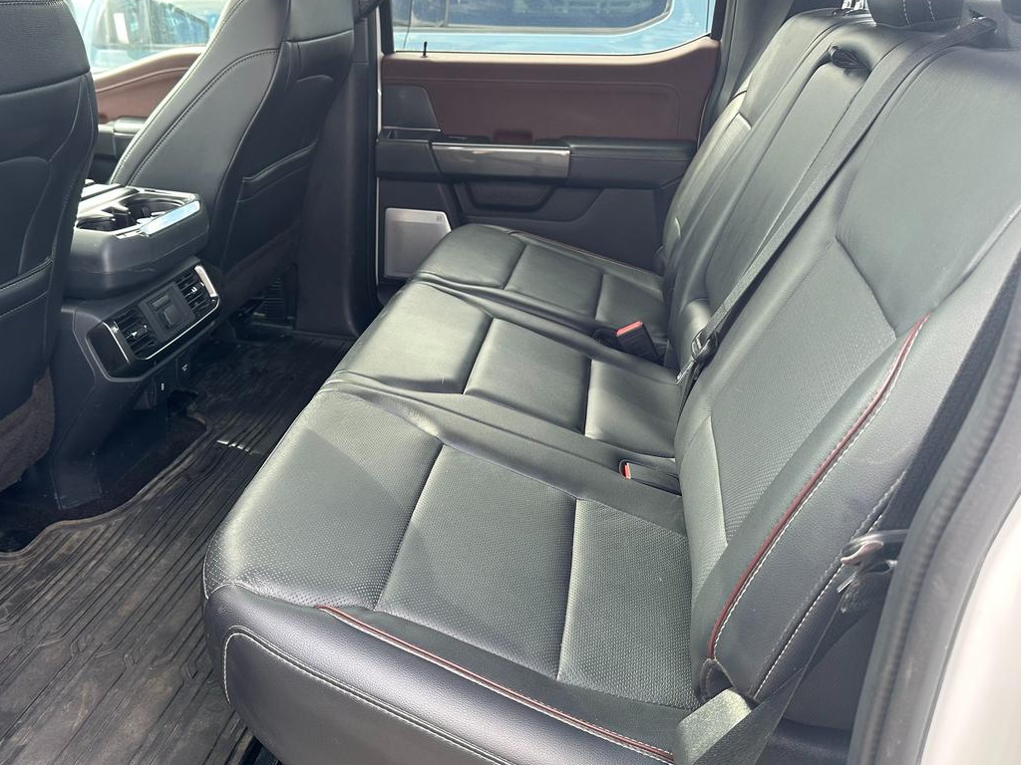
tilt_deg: -22.4
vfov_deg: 46.8
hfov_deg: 59.3
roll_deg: -3.0
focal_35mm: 30
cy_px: 354
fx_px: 885
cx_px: 396
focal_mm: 6.86
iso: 100
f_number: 1.78
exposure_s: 1/121
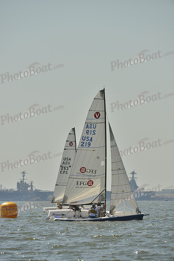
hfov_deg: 4.2
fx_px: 2391
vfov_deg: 6.2
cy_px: 130
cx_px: 87
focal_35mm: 330
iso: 200
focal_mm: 330
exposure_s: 1/1250
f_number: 7.1
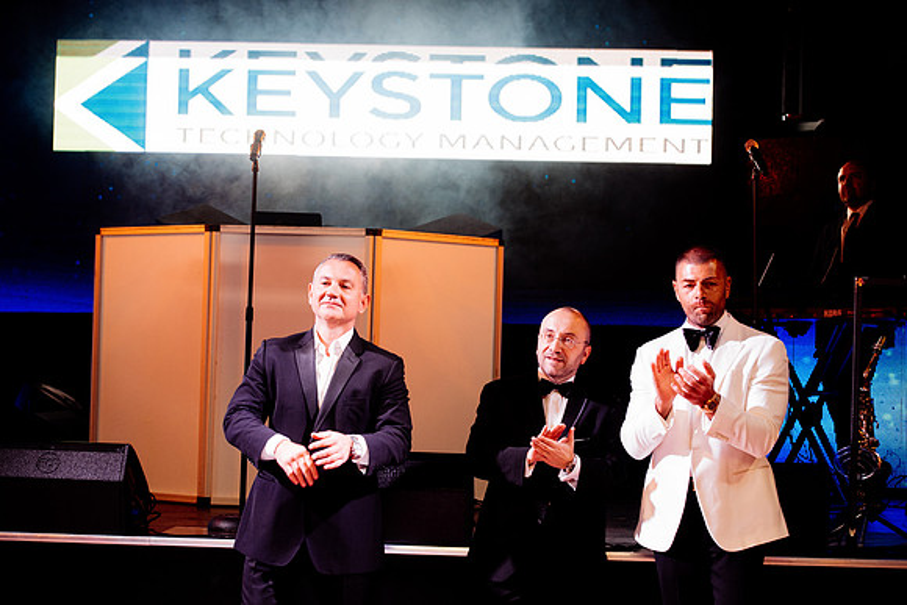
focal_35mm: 75
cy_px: 302
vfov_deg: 18.2
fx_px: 1890
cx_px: 454
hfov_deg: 27.0
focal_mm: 75
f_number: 4
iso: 2000
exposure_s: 1/200
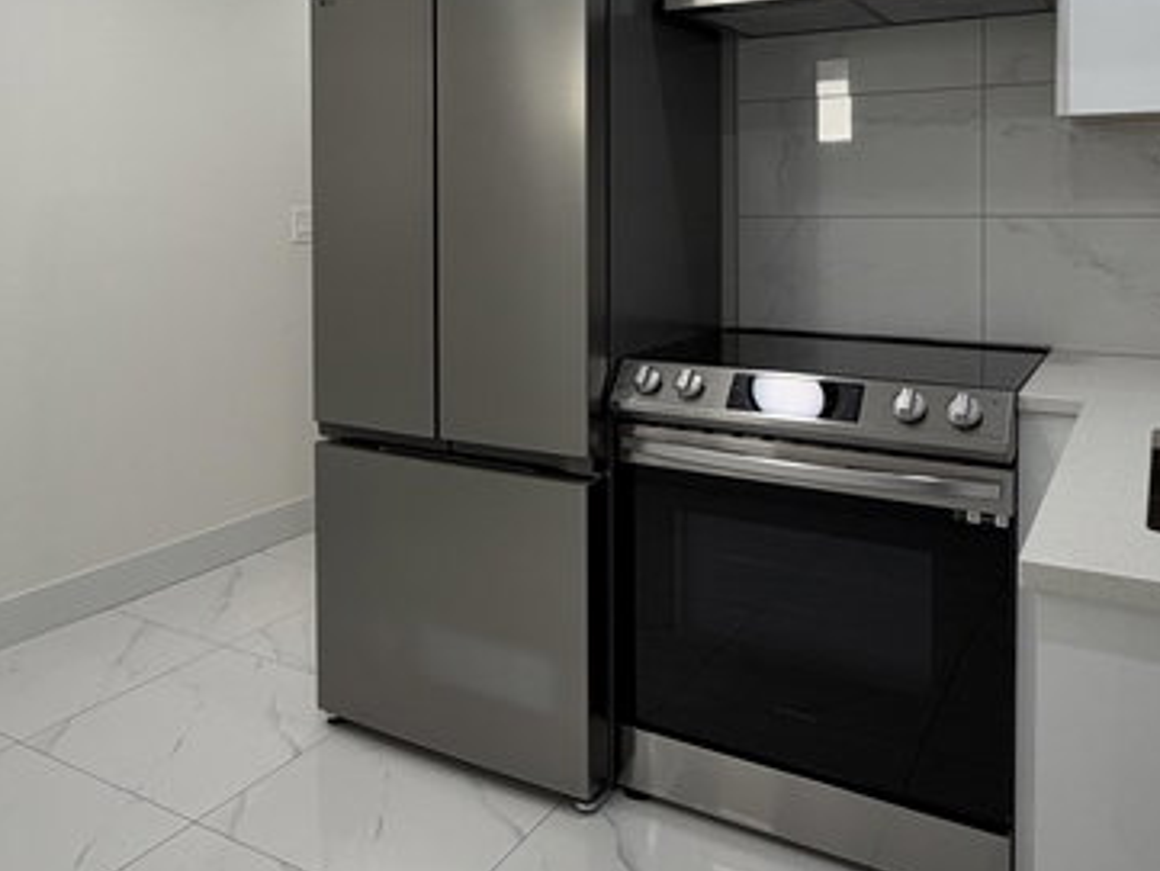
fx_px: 1039
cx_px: 559
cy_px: 225
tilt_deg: -1.6
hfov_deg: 58.3
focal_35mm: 31
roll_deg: +0.9
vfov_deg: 44.1
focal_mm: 2.22
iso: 125
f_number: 2.2
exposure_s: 1/120
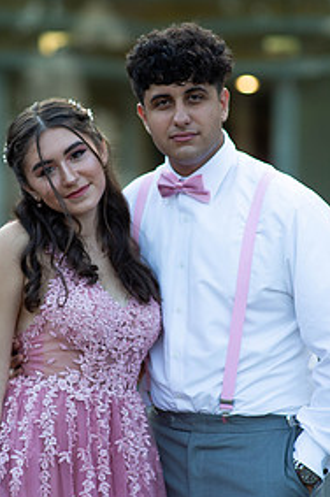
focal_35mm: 135
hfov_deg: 10.1
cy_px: 281
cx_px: 162
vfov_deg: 15.2
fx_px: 1861
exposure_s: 1/1000
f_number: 2
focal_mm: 85
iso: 250
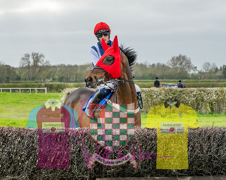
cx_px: 113
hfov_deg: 14.1
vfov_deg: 11.3
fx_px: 912
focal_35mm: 136
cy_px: 90
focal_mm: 81
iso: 200
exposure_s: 1/320
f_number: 5.6
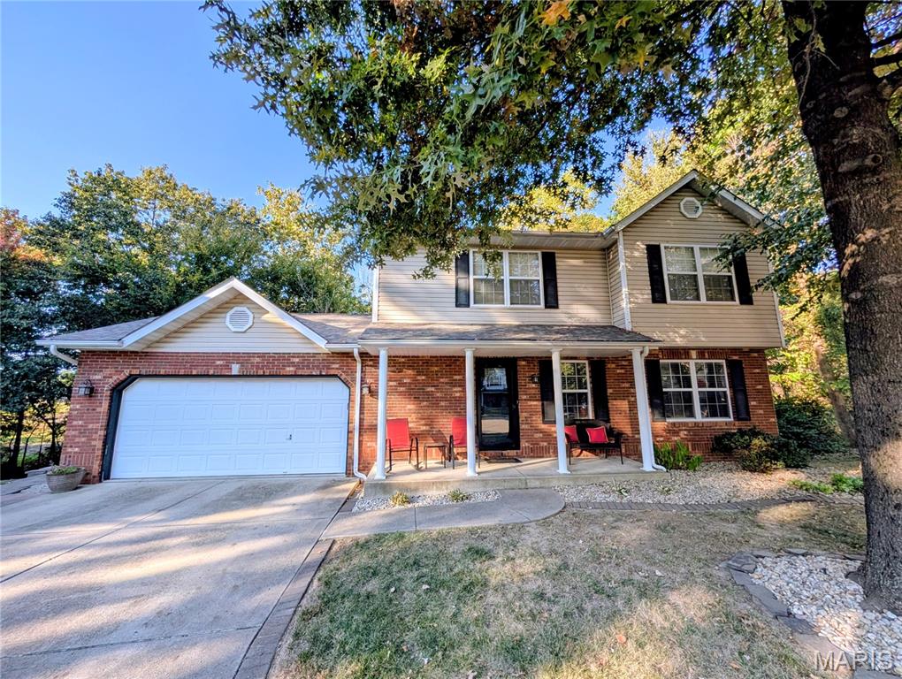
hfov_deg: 110.5
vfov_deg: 94.6
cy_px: 340
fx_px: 313
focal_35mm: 12
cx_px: 451
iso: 55
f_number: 1.7
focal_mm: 2.02
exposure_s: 1/887
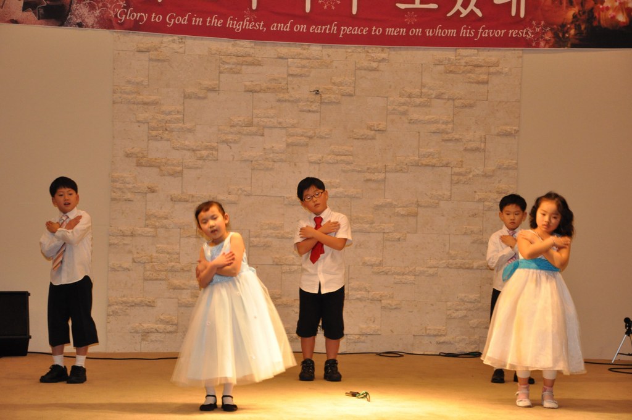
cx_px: 316
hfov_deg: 23.4
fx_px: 1525
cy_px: 210
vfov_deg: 15.7
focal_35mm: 87
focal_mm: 58
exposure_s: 1/60
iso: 1600
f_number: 5
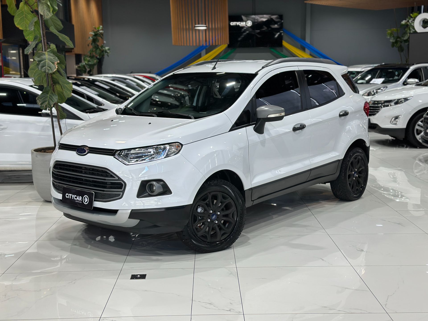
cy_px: 160
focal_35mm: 48
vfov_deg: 30.3
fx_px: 593
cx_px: 214
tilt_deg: -9.4
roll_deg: +0.8
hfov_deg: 39.7
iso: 100
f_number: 1.78
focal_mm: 6.86
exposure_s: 1/120
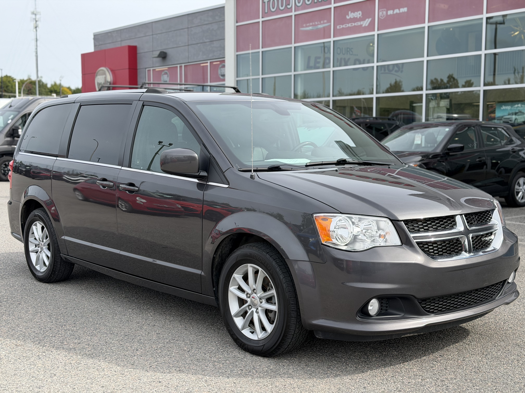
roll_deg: -0.5
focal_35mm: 48
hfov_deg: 39.7
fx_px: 728
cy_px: 196
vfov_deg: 30.3
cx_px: 262
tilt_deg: -4.1
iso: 80
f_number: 1.78
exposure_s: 1/2415
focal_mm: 6.76
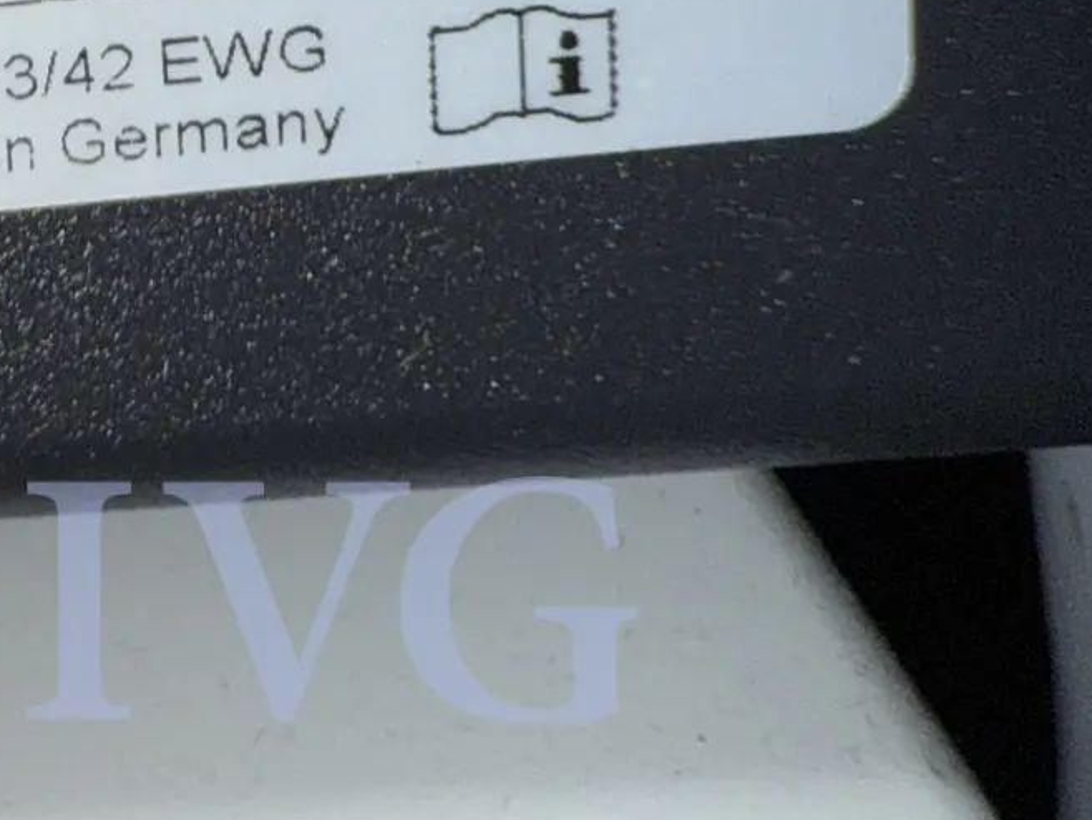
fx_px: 2209
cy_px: -232
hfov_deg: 24.4
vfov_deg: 19.5
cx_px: -317
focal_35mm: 70
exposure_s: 1/542
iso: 12
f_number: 2.2
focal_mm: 2.22
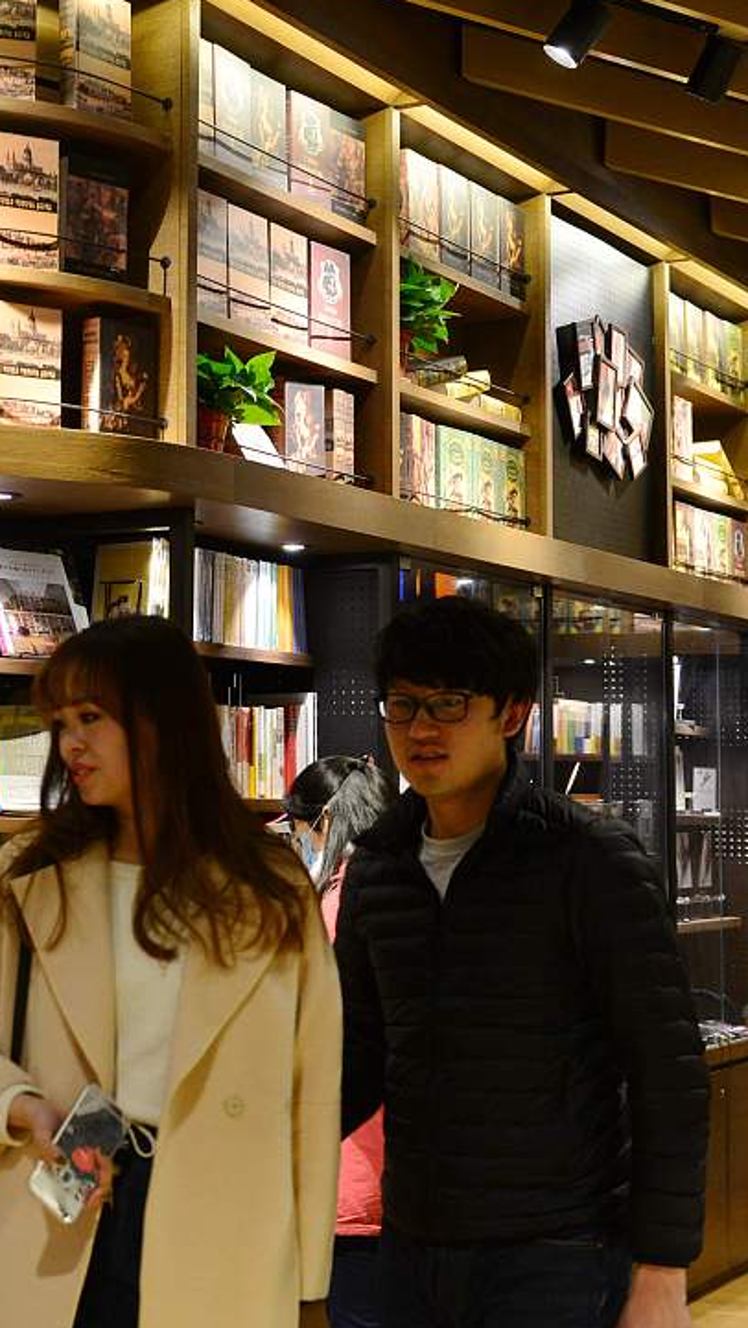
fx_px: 2149
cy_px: 599
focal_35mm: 61
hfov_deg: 18.9
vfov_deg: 34.3
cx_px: -90
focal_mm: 35
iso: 800
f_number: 4.5
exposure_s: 1/100
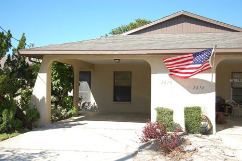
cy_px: 81
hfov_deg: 42.8
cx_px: 120
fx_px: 309
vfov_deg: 29.2
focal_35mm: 46
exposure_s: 1/500
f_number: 5.6
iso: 200
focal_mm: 30
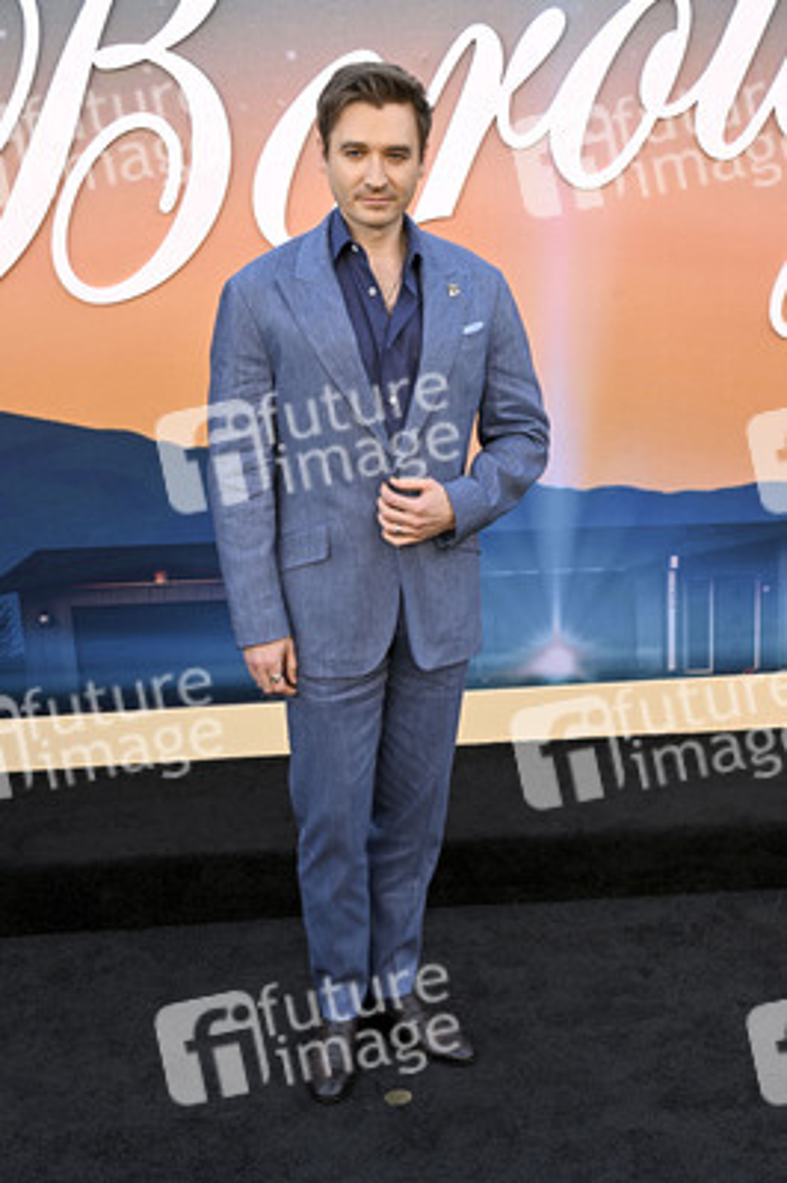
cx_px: 394
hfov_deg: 29.2
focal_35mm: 46
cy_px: 592
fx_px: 1511
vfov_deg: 42.8
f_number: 7.1
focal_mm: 46
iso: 500
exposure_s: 1/320
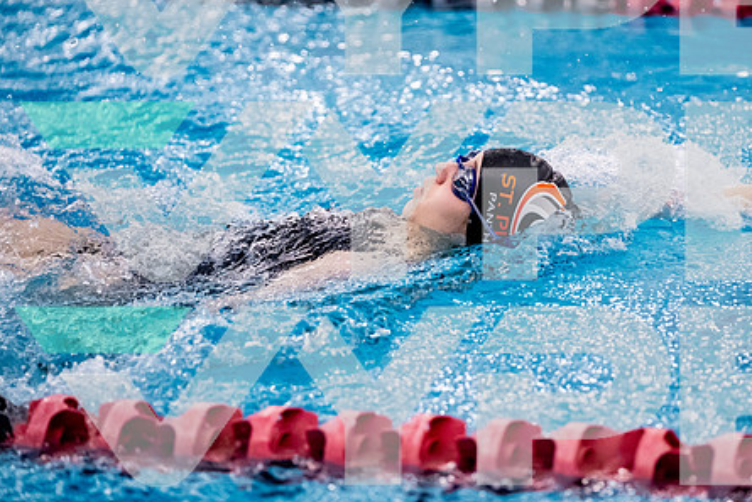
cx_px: 450
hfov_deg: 11.1
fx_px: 3865
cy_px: 192
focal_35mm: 185
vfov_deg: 7.4
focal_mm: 142
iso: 6400
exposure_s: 1/1250
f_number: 2.8
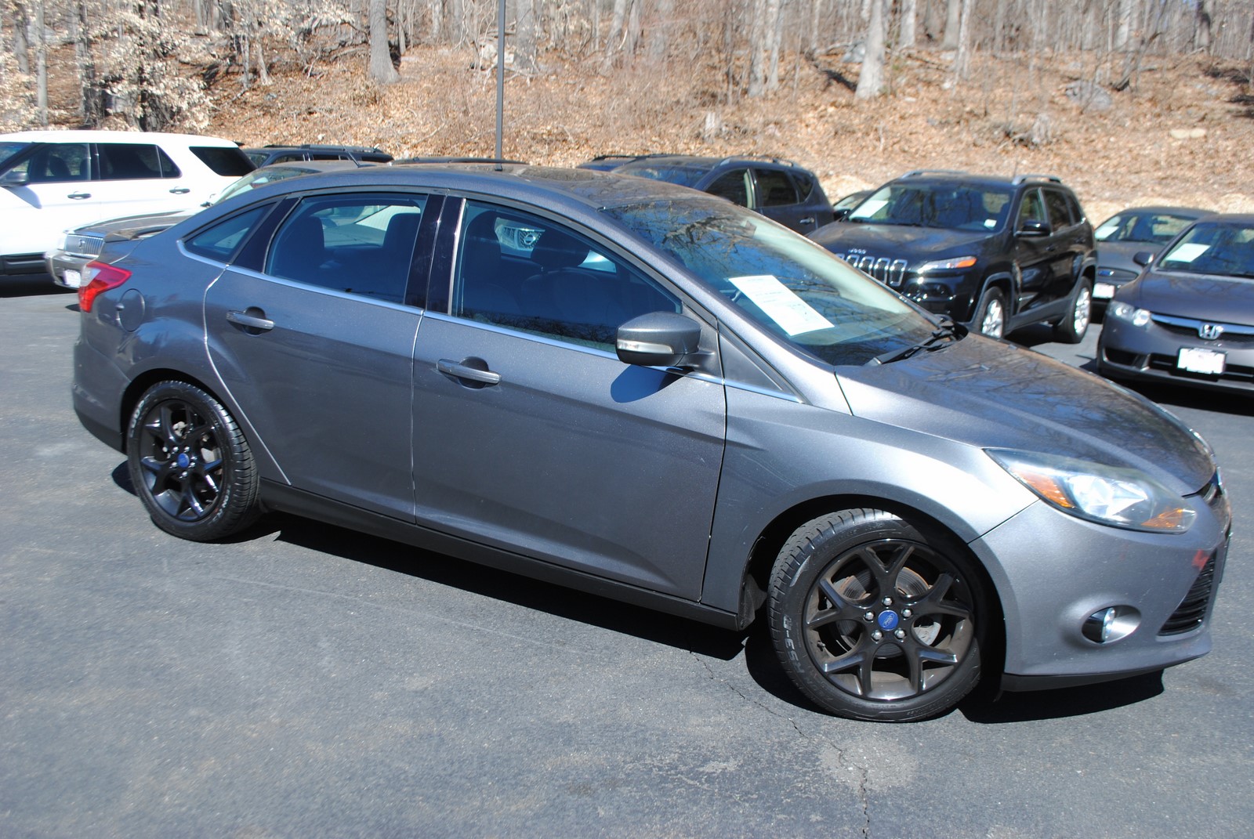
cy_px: 420
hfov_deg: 57.2
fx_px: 1151
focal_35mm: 33
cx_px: 627
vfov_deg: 40.1
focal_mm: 22
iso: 100
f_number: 7.1
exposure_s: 1/200
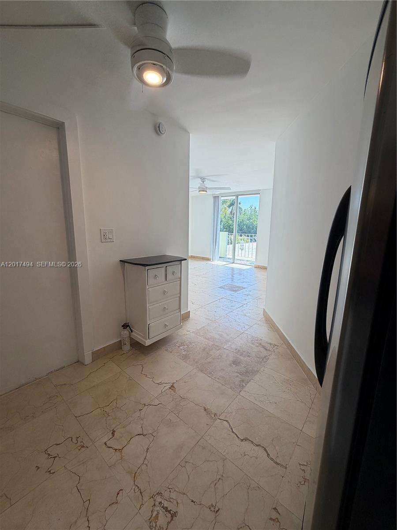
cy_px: 265
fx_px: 214
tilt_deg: -9.3
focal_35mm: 14
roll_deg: -0.8
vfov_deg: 102.1
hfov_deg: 85.7
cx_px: 198
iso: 64
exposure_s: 1/173
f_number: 2.2
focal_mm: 2.22
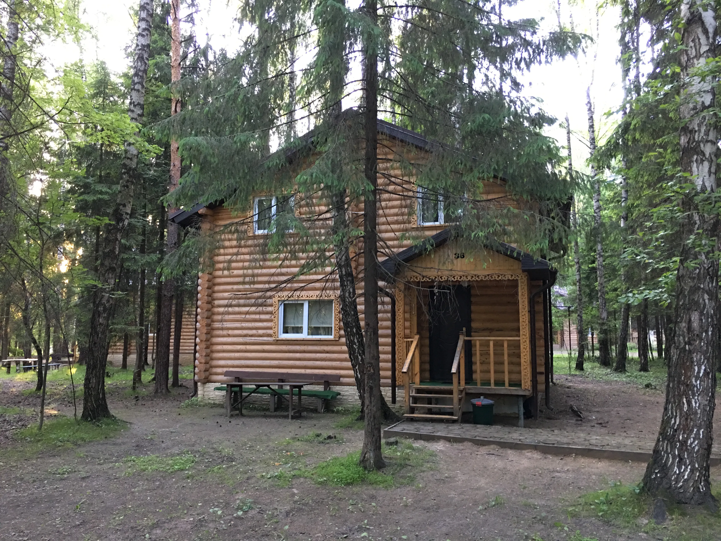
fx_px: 604
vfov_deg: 48.2
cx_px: 360
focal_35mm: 29
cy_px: 270
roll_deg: -1.2
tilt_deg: +6.8
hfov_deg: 61.7
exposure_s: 1/10
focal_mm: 4.15
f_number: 2.2
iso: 100
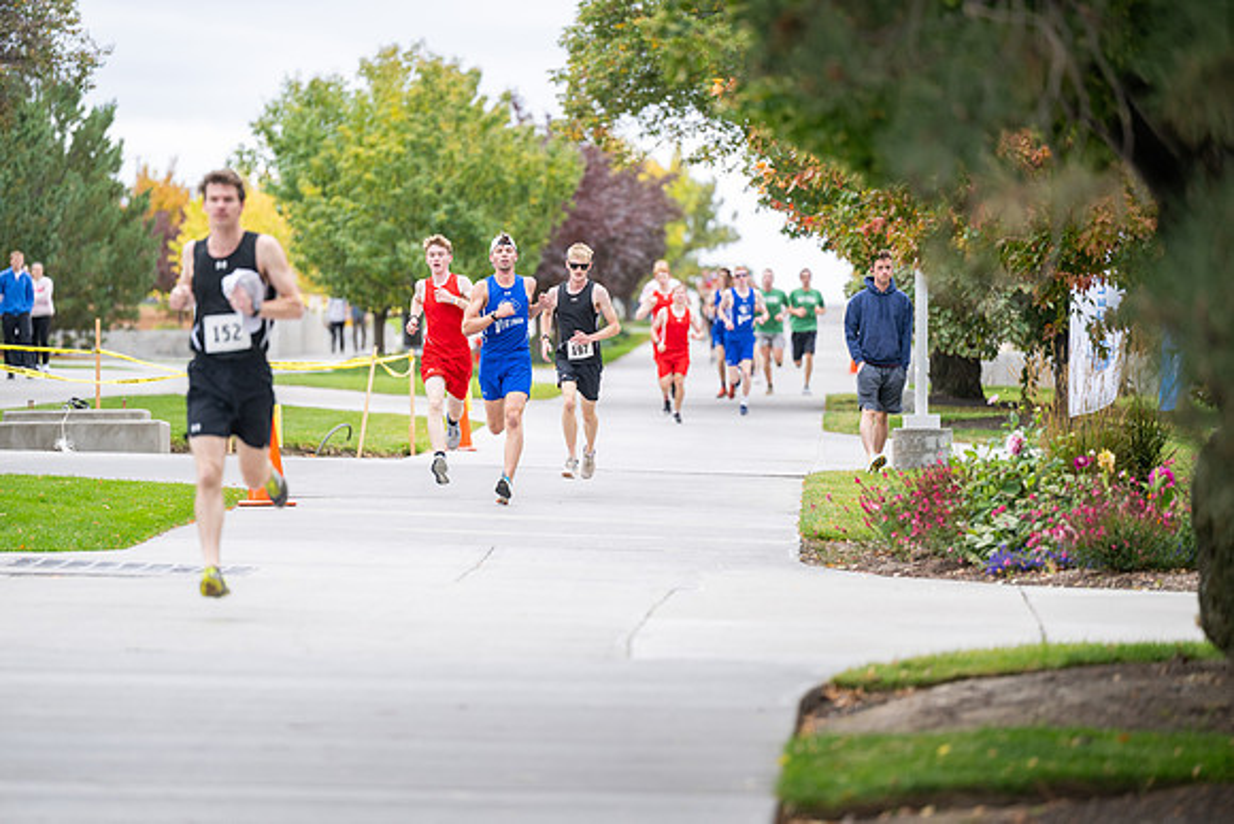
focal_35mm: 200
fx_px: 6857
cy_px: 412
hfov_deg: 10.3
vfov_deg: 6.9
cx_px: 617
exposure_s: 1/500
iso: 320
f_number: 2.8
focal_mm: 200
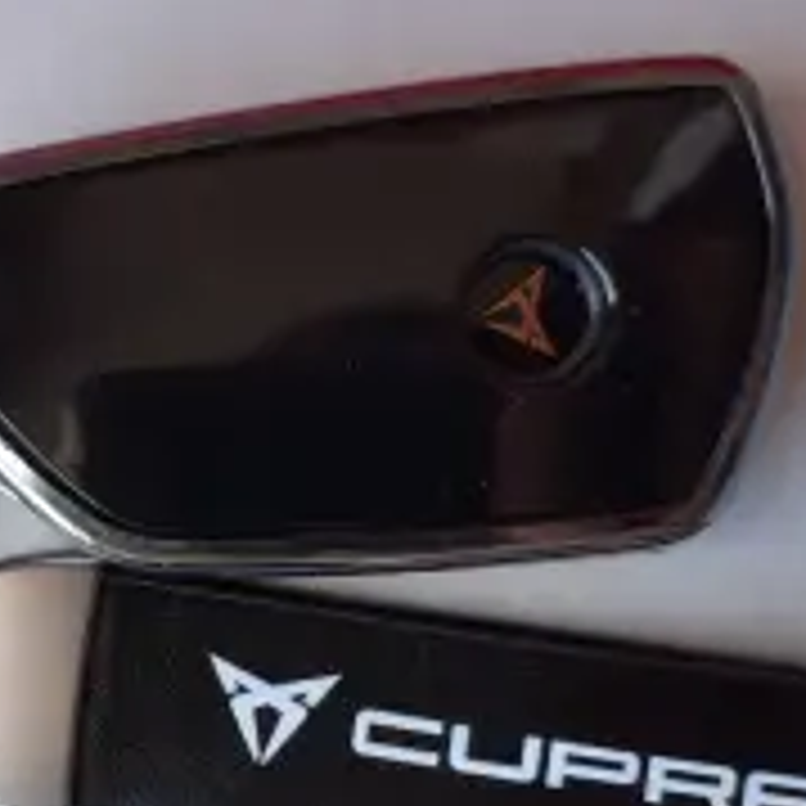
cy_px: 477
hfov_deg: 34.4
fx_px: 1264
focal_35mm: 48
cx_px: 180
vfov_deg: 35.3
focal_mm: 3.6
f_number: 1.9
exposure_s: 1/50
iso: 50
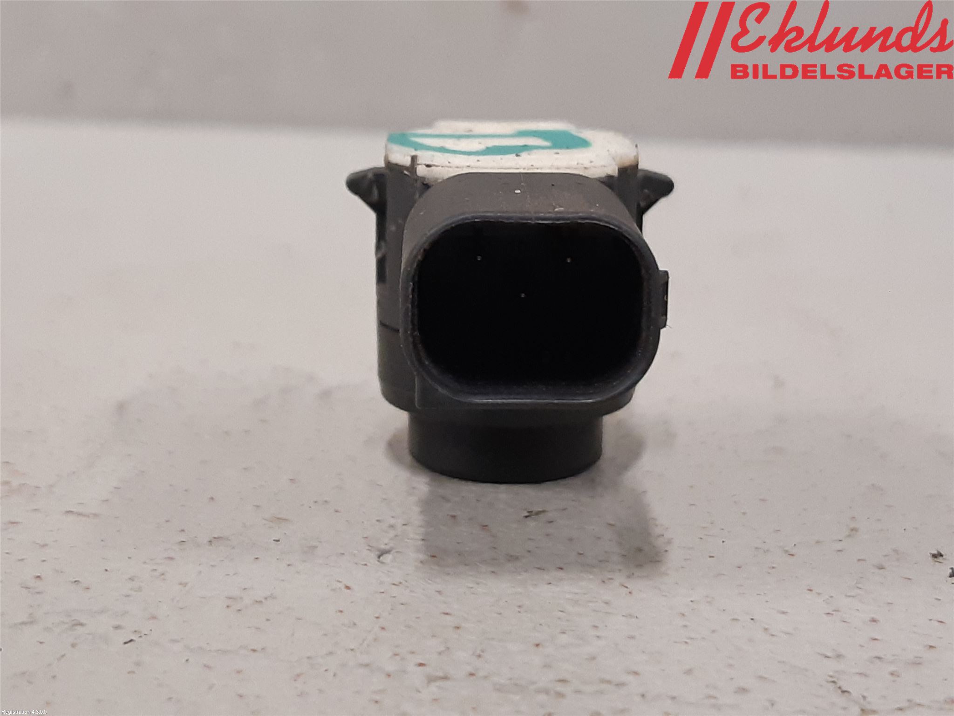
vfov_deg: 53.1
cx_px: 477
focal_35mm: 26
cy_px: 358
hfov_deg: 67.3
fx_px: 717
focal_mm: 3.93
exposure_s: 1/50
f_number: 1.7
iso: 200
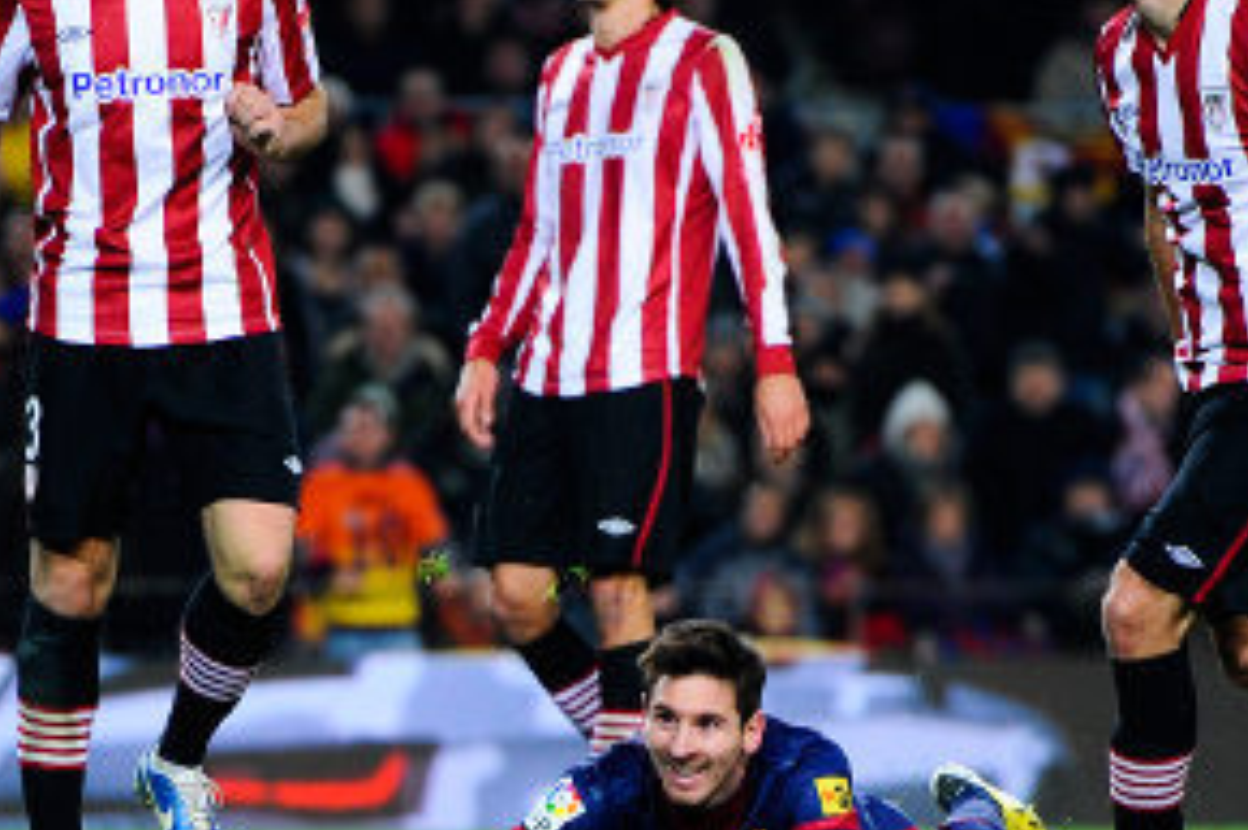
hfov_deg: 6.5
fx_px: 10983
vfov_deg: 4.3
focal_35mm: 317
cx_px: 723
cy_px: 370
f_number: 3.2
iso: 1600
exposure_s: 1/1000
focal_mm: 200
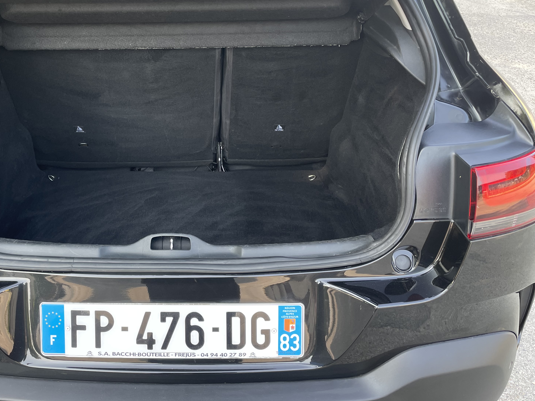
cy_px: 163
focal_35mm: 36
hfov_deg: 50.2
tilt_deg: -27.3
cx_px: 169
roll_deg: +1.2
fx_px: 556
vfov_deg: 39.5
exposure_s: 1/121
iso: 50
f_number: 1.6
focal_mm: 4.2
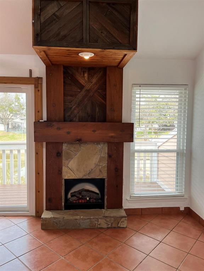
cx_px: 102
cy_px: 136
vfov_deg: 67.3
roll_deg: +0.2
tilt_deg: -3.2
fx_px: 204
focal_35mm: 26
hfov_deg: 53.1
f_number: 1.6
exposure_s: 1/120
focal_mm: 5.1
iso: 64
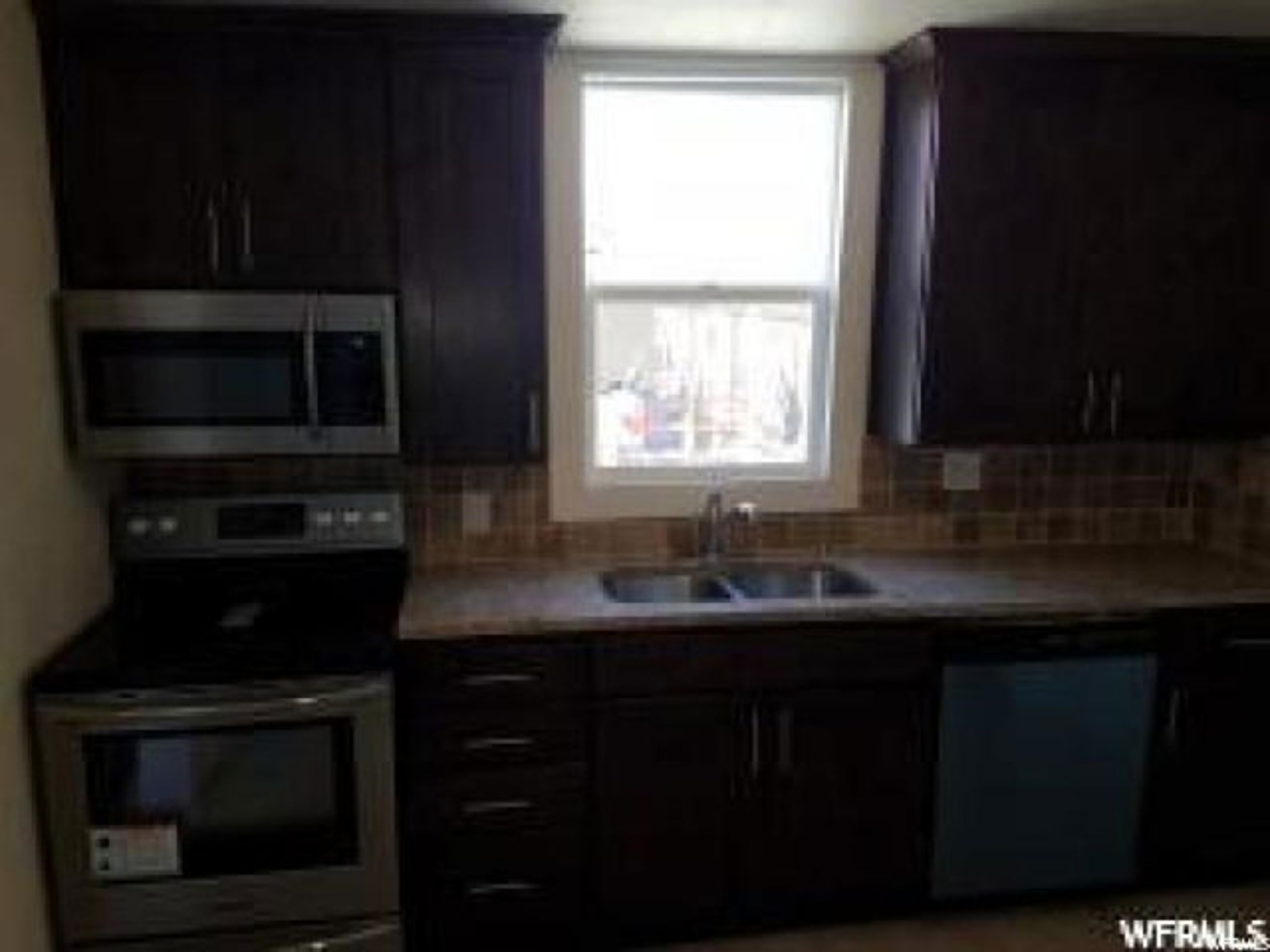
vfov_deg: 53.1
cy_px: 476
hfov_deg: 67.3
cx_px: 635
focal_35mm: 26
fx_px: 954
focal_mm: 4.2
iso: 40
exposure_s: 1/60
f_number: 1.7
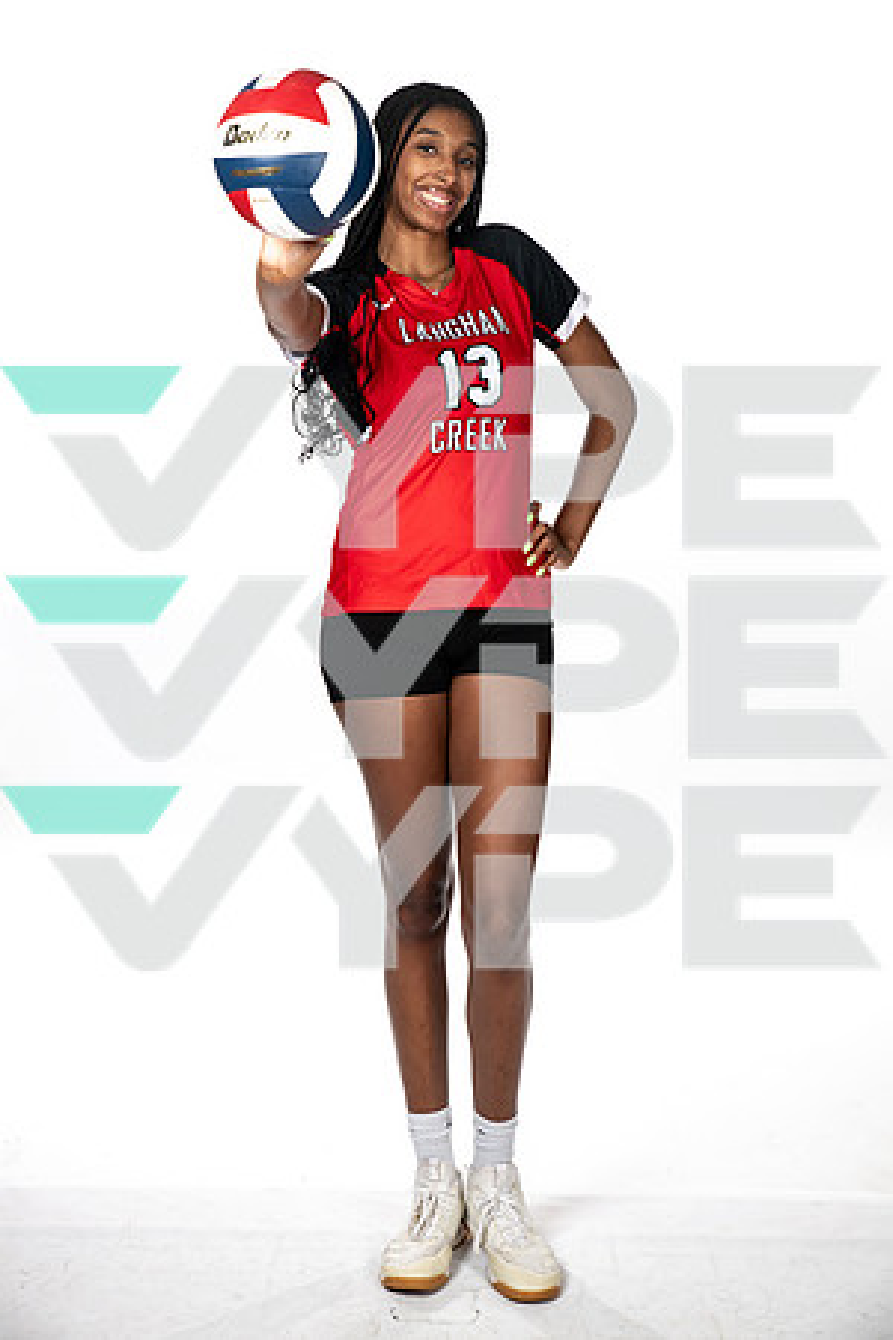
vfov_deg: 32.4
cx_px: 446
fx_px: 2307
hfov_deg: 21.9
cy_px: 670
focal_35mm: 62
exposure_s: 1/320
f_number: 7.1
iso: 400
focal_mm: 62
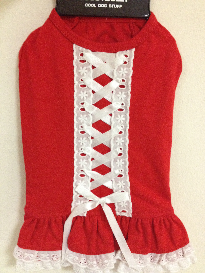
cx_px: 102
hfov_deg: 40.7
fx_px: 276
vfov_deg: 52.6
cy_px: 136
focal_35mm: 35
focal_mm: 4.28
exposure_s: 1/20
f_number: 2.4
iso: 400
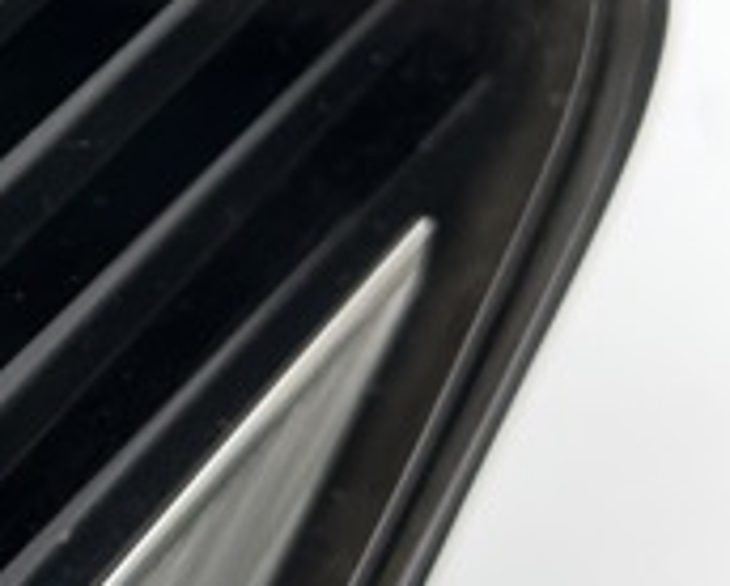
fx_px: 3764
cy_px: 70
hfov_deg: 10.4
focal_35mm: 174
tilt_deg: -63.7
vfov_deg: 8.9
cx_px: -586
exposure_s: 1/50
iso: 250
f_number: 1.78
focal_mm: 6.86
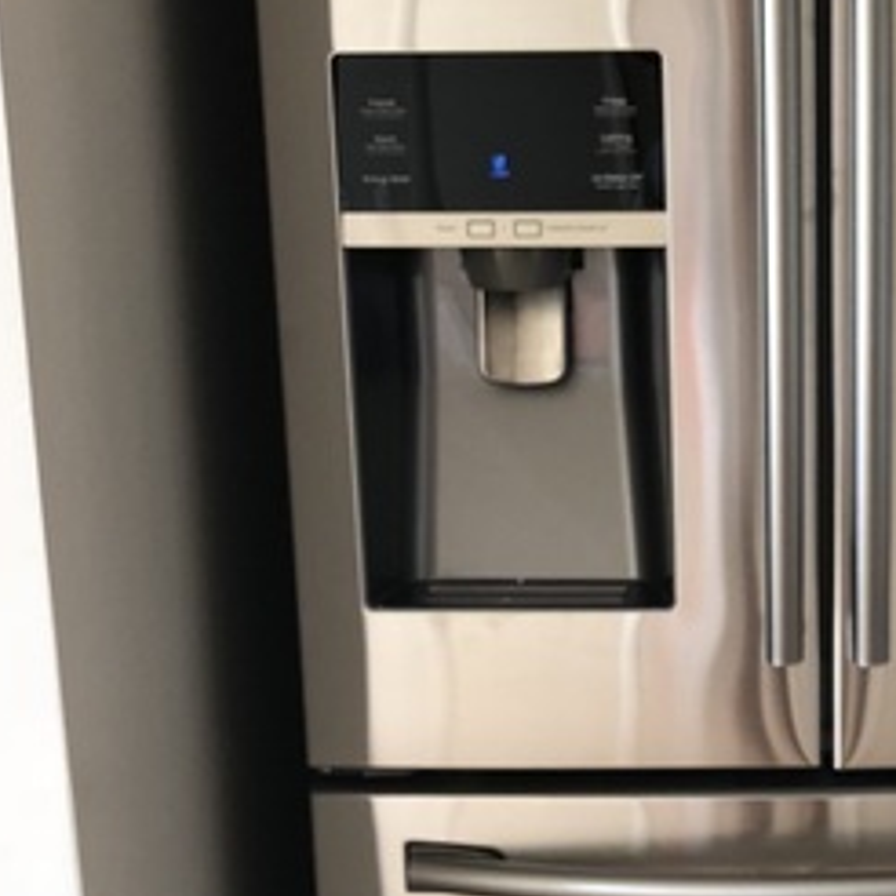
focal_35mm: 67
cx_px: 798
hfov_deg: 25.0
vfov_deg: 25.6
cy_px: 592
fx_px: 1962
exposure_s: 1/20
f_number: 1.8
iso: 40
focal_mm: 4
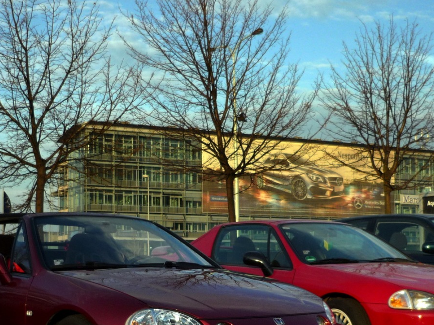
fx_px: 827
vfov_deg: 22.0
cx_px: 220
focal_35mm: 66
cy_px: 252
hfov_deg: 29.4
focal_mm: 6.8
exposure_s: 1/1000
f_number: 3
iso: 100
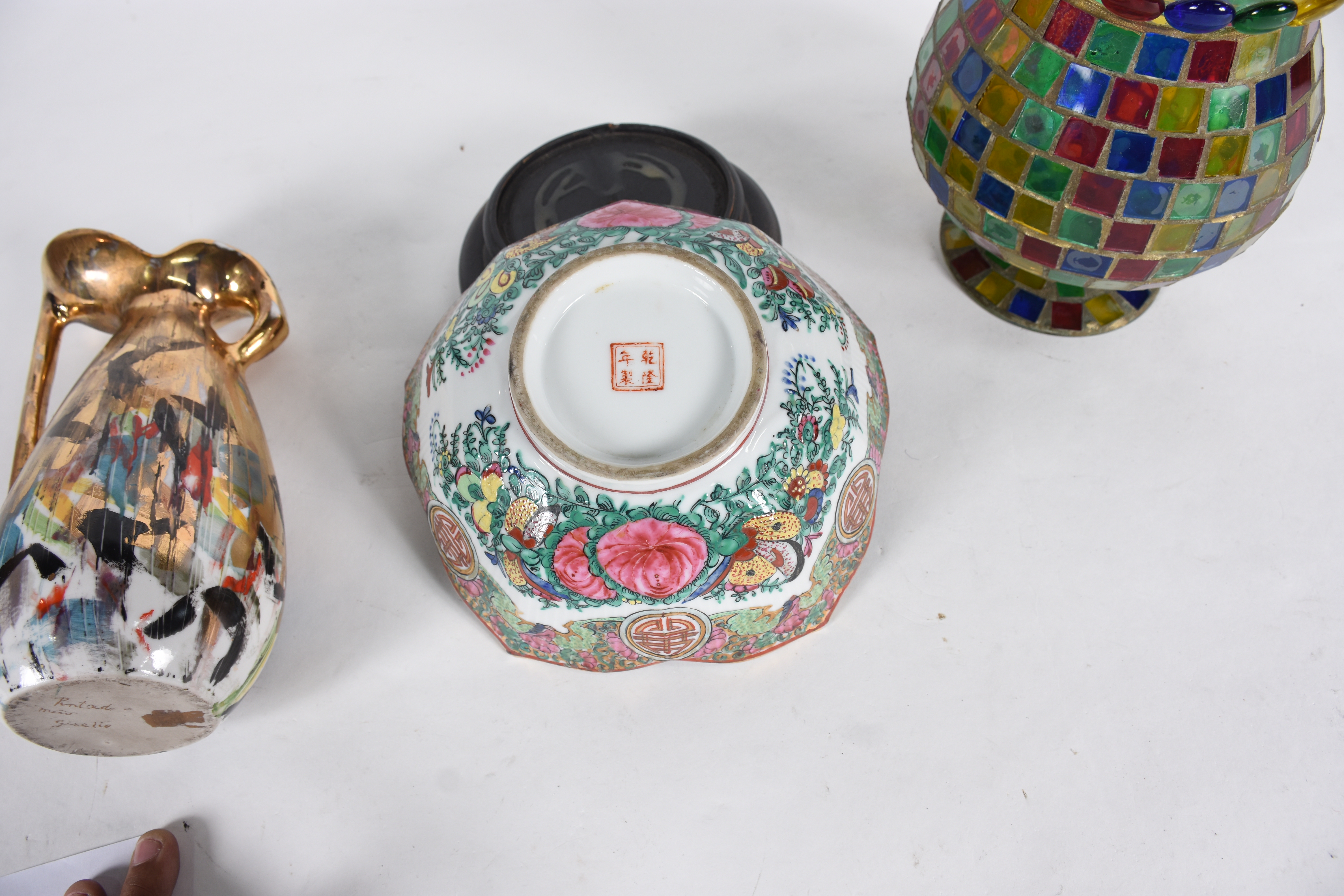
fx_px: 1008
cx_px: 672
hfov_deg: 67.4
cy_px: 448
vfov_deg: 47.9
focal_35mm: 27
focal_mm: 18
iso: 200
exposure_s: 1/50
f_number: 6.3
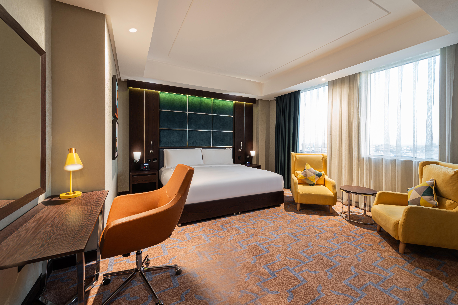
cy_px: 152
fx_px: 178
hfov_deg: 104.2
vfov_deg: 81.2
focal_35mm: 14
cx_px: 229
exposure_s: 1.6
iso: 100
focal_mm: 14
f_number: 10
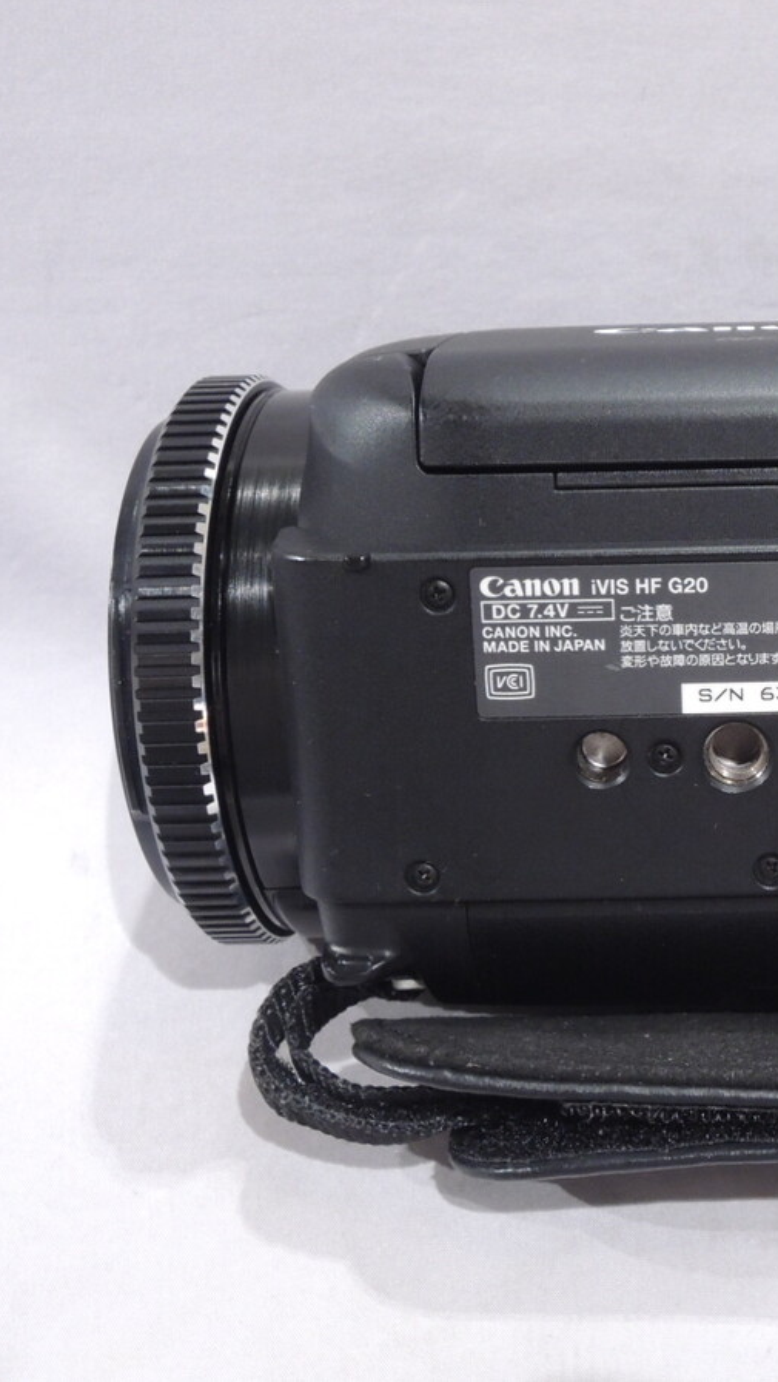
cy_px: 690
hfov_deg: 22.8
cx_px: 736
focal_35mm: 51
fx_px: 1869
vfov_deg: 40.6
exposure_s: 1/40
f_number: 4.5
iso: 400
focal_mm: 6.3
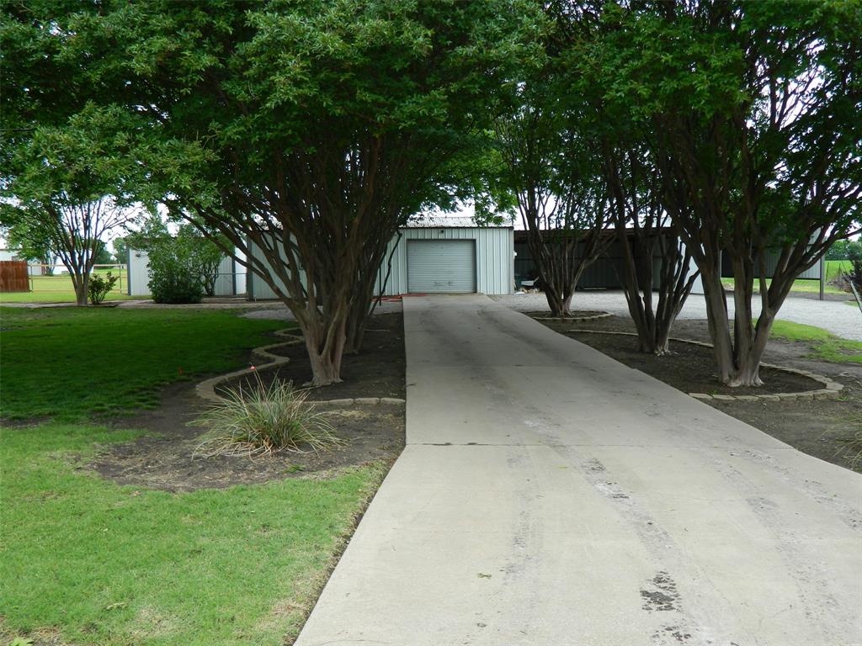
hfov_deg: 52.6
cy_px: 323
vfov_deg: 40.7
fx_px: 872
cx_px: 431
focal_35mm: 35
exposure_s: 1/125
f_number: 3.3
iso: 80
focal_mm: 6.2
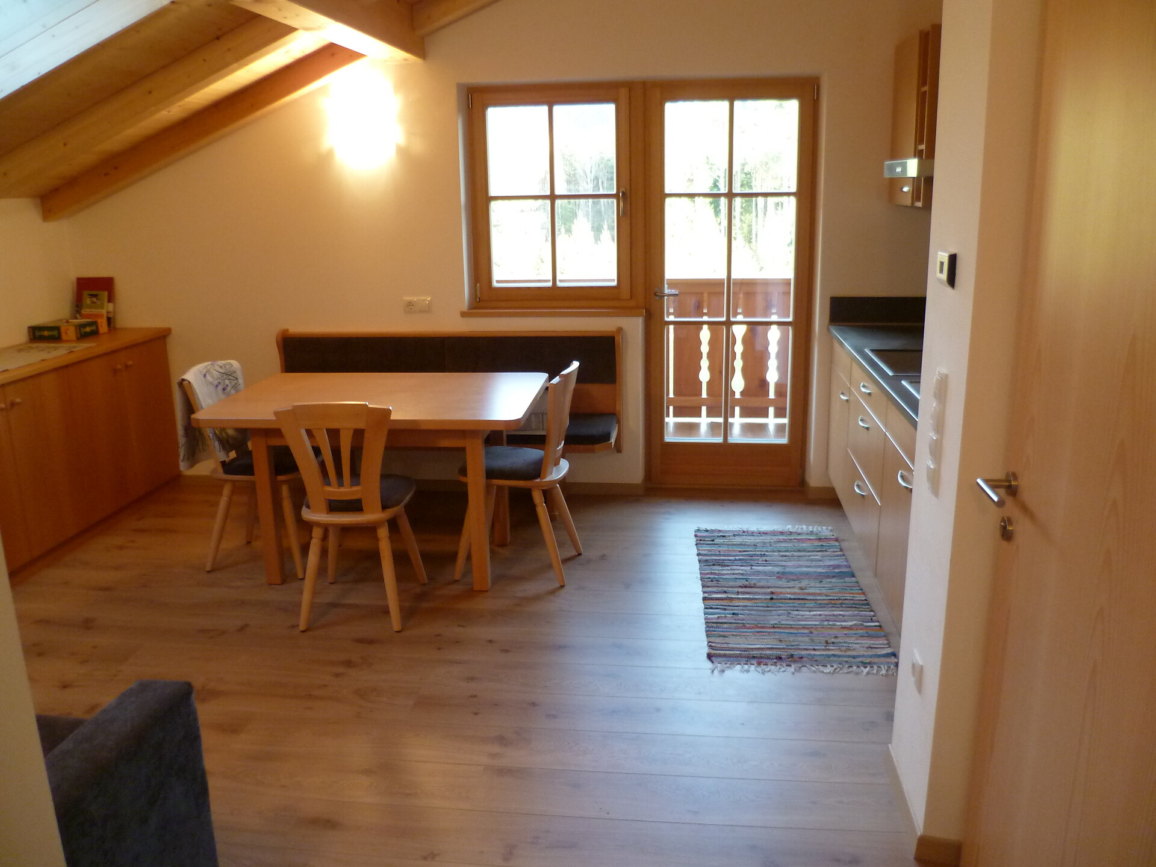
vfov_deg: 49.7
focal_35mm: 28
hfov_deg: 63.4
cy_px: 434
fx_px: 935
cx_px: 578
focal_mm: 5
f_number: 2.8
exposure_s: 1/30
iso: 250
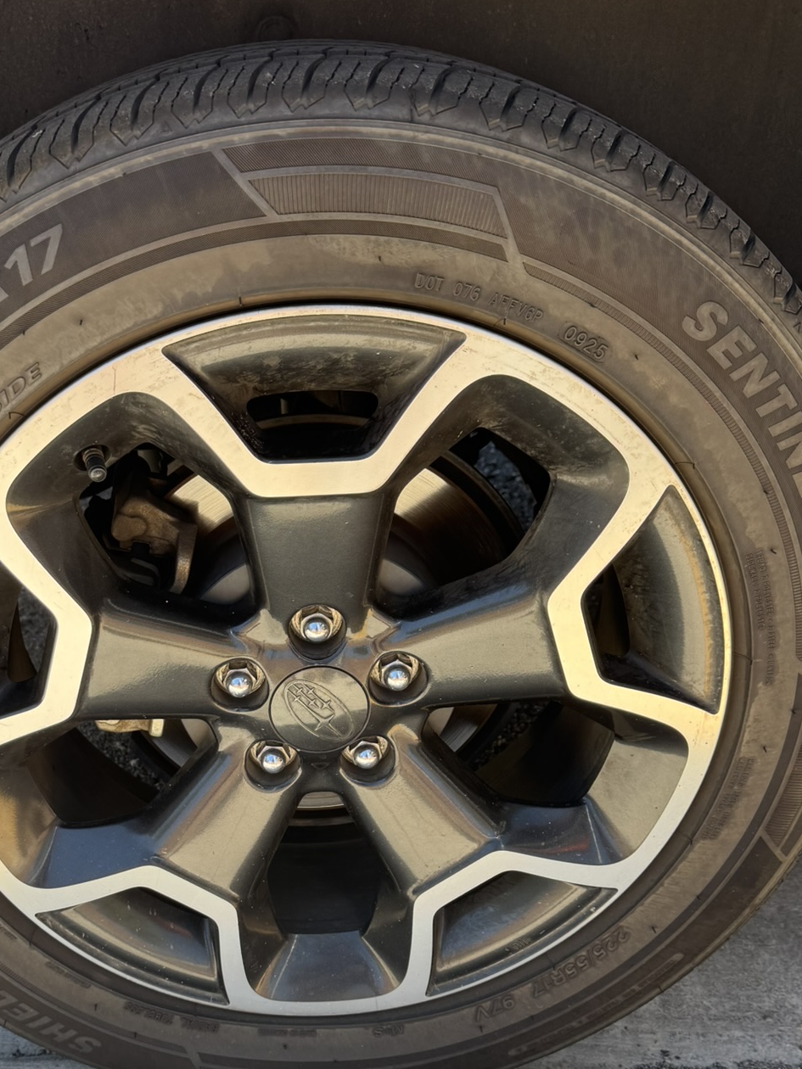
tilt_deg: -32.7
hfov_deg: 36.6
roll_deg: -0.6
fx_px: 1205
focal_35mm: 39
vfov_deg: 46.6
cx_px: 296
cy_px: 764
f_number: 1.78
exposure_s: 1/567
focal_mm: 6.76
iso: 80
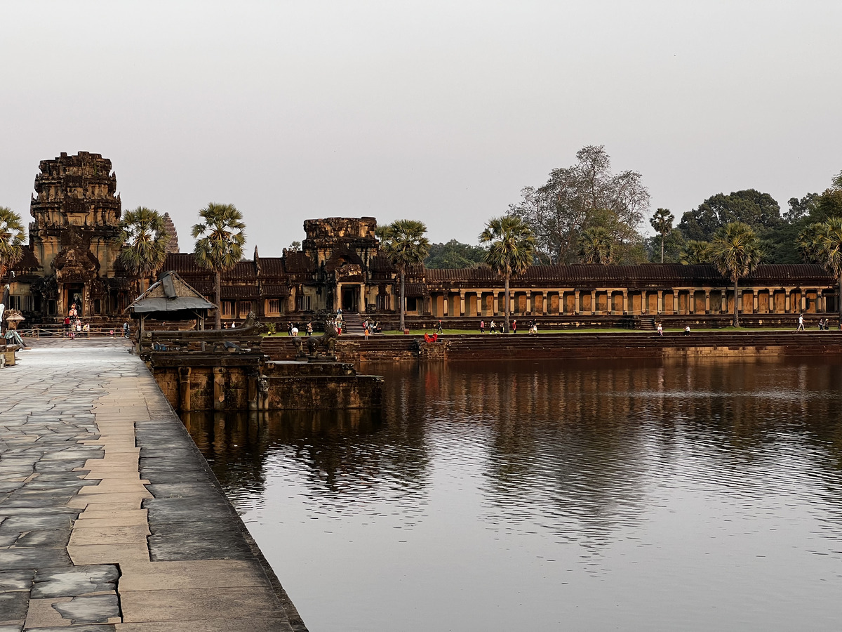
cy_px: 316
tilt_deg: +0.7
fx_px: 1873
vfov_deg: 19.1
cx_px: 421
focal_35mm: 77
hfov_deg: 25.3
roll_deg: +0.9
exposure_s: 1/122
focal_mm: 9
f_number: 2.8
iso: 32
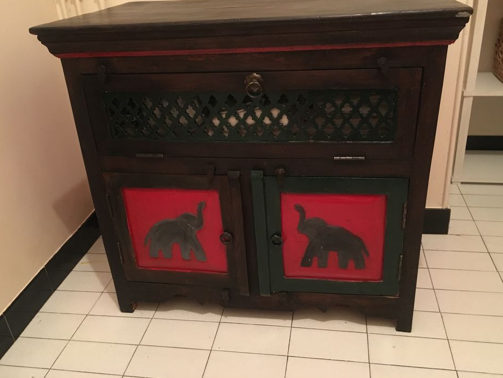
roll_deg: +4.3
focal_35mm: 31
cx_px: 257
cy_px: 180
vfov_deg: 45.5
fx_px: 451
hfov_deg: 58.3
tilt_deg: -26.3
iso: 500
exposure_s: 1/17
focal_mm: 4.15
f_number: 2.2
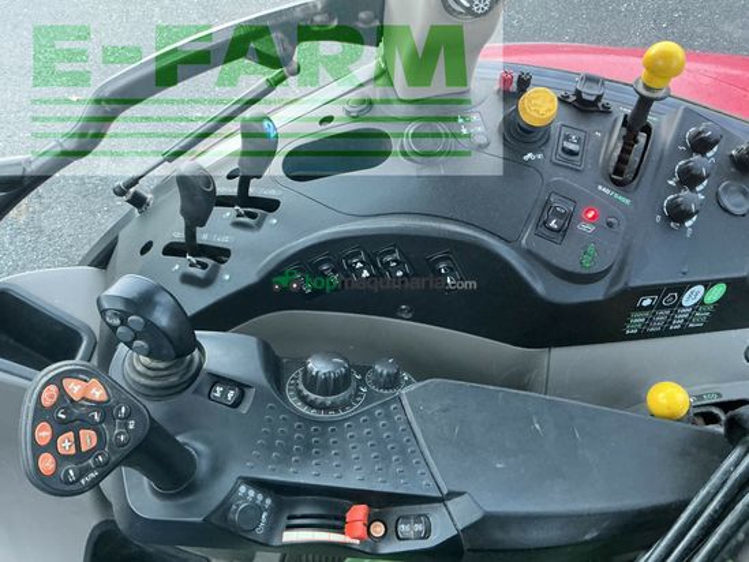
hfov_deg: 61.6
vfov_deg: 48.2
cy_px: 281
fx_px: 628
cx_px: 374
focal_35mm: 29
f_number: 1.8
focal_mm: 3
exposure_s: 1/40
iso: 320
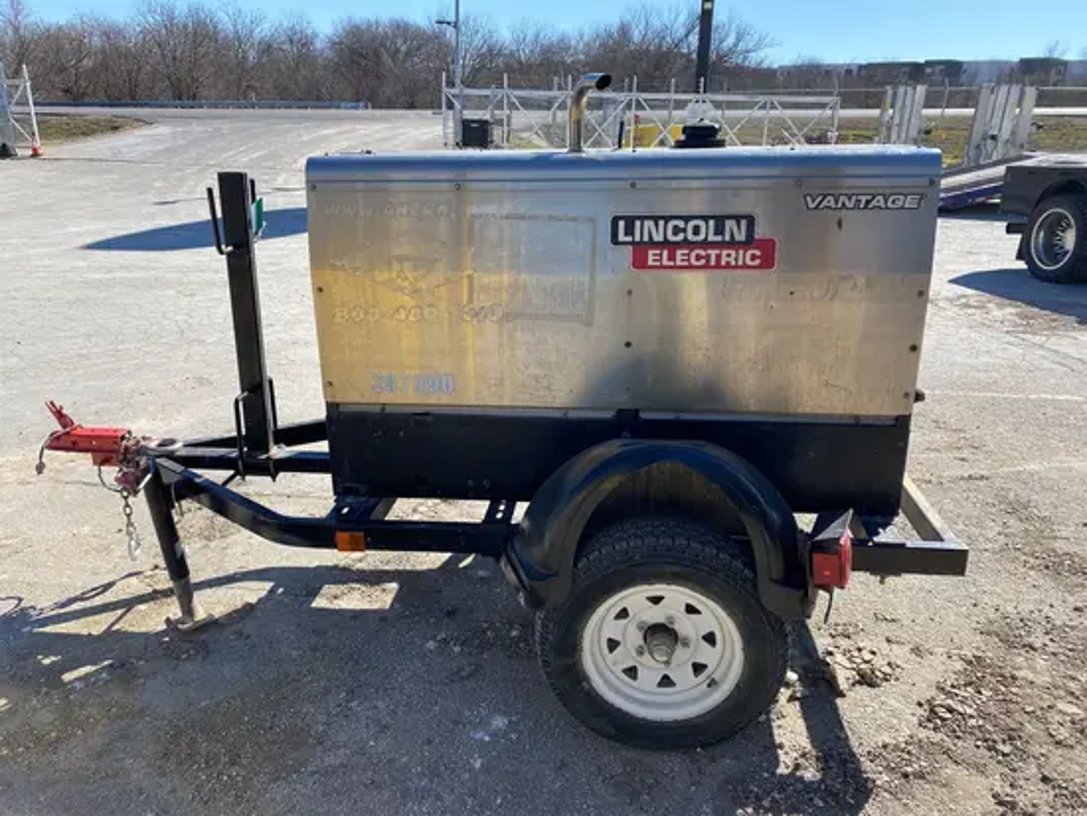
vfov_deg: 53.1
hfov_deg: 67.3
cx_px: 544
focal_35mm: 26
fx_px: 817
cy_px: 408
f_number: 1.8
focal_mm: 4.25
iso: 32
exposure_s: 1/1866
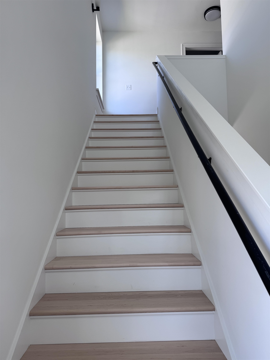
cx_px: 135
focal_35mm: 24
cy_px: 180
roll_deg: +1.3
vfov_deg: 71.6
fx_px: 250
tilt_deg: +5.0
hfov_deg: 56.8
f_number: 1.78
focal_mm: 6.76
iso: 50
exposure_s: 1/135
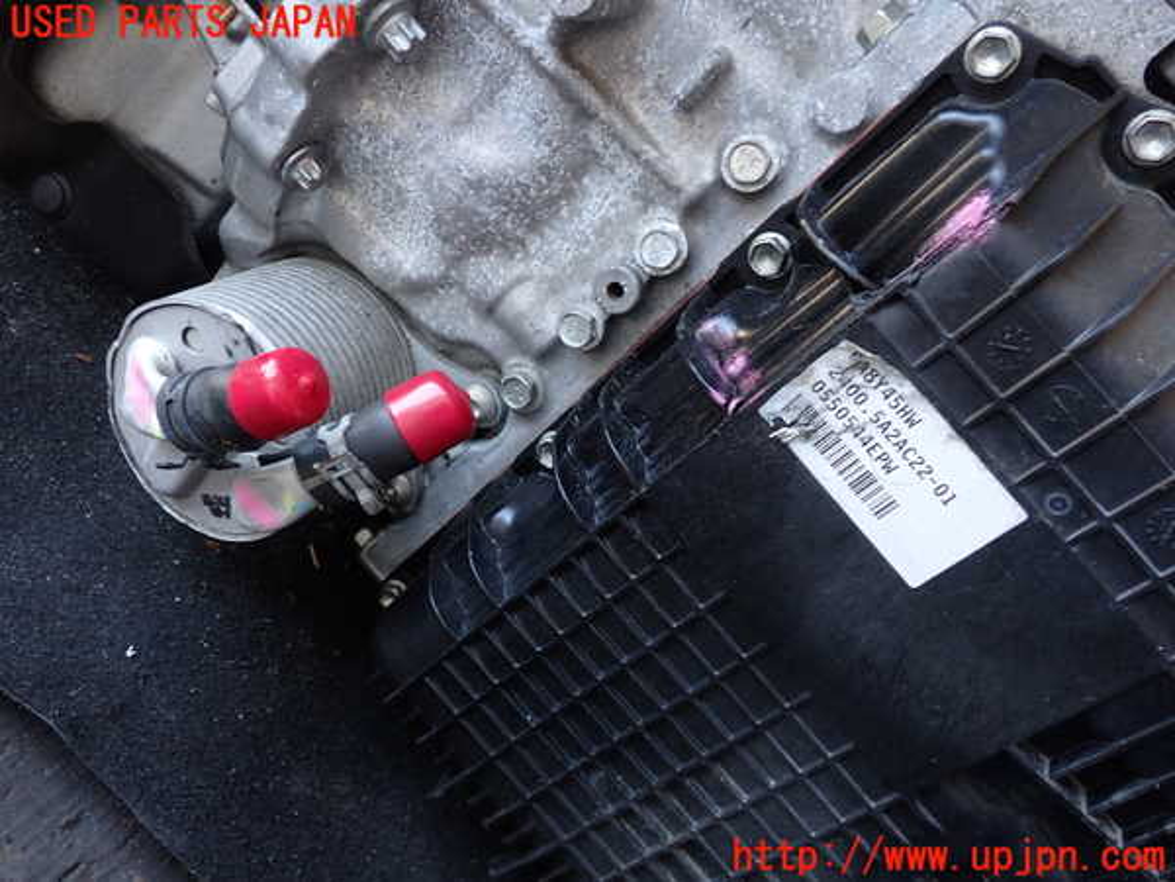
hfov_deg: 60.0
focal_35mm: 30
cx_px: 588
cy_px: 441
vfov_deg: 46.8
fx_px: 1018
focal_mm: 5.4
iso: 200
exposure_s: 1/60
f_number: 2.3
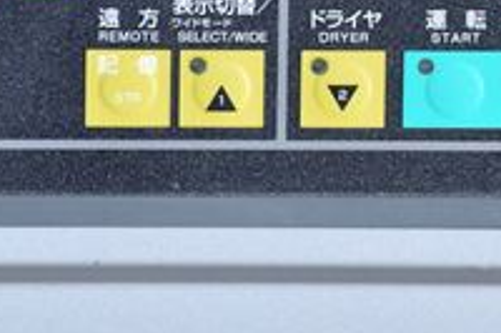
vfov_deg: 2.9
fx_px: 6525
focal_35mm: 469
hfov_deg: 4.4
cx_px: 288
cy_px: -5
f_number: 6.3
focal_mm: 125
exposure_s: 1/100
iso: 1250
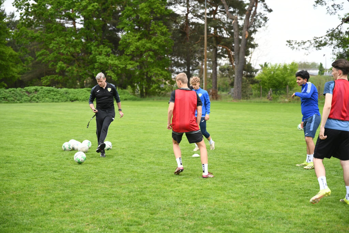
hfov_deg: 28.8
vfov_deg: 19.5
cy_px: 116
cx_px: 174
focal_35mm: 70
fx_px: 679
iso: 560
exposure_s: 1/1250
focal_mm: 70
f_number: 2.8
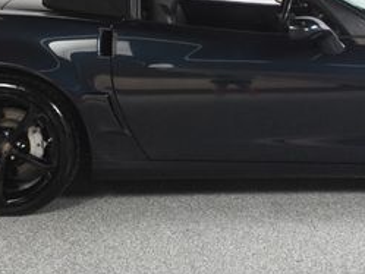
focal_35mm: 74
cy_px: 40
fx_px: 781
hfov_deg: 26.1
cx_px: 261
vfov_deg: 19.6
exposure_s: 1/160
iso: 100
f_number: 7.1
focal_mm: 20
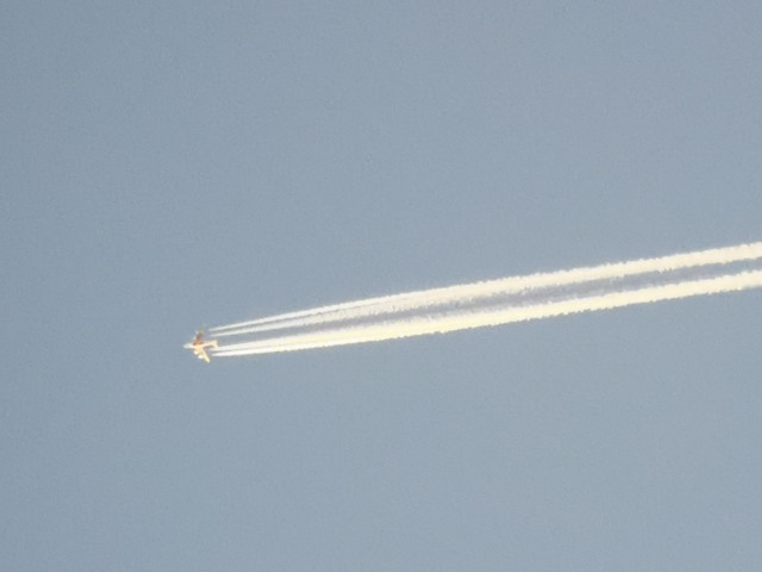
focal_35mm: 269
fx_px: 5921
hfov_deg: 7.4
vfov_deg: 5.5
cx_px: 381
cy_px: 286
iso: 100
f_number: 2.4
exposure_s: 1/100
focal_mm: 7.48
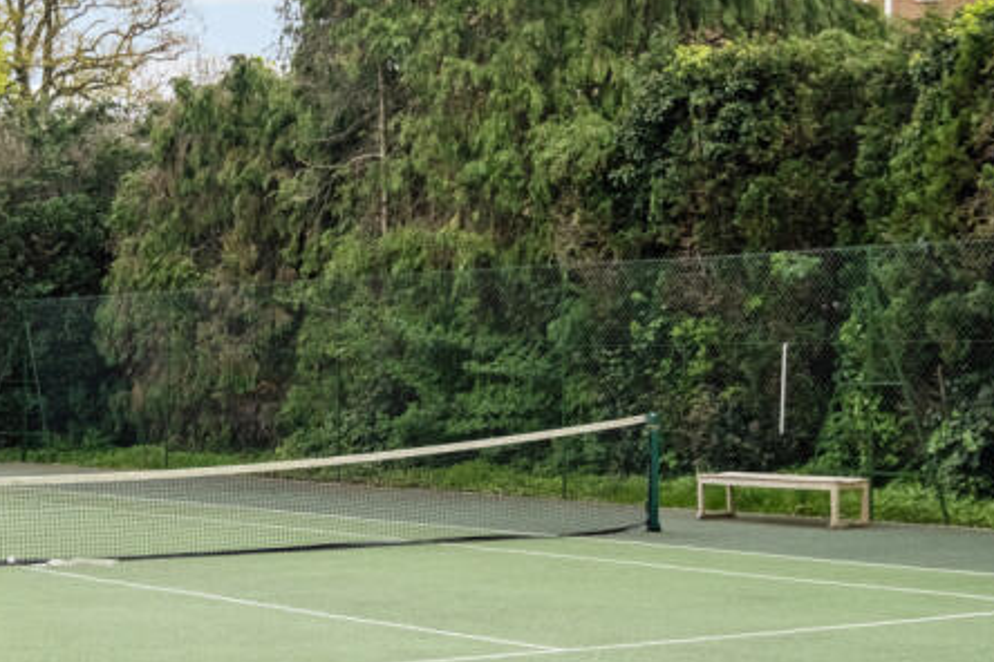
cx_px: 150
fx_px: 2292
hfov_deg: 24.0
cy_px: 299
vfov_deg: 16.5
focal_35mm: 83
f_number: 8
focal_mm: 24
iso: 640
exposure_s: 1/400
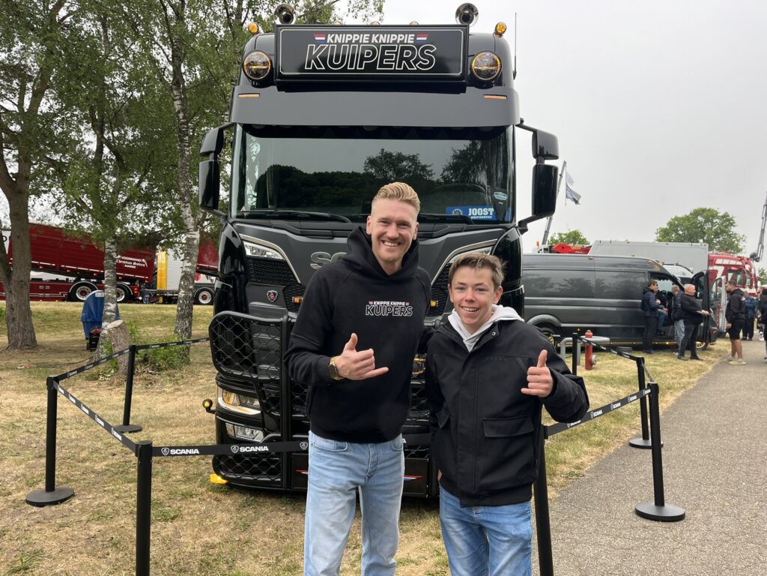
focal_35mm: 26
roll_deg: -0.4
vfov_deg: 53.1
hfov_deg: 67.3
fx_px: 576
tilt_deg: +1.6
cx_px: 384
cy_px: 288
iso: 50
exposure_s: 1/621
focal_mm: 5.1
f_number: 1.6
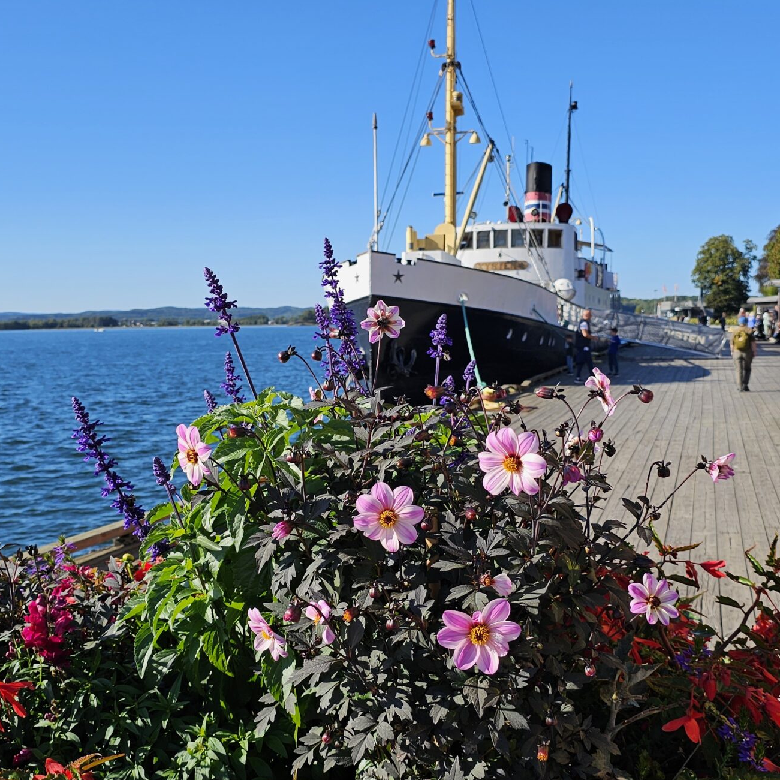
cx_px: 358
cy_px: 469
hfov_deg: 41.8
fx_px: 1020
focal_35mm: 40
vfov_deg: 41.7
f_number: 1.7
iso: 10
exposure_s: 1/634
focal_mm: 6.3
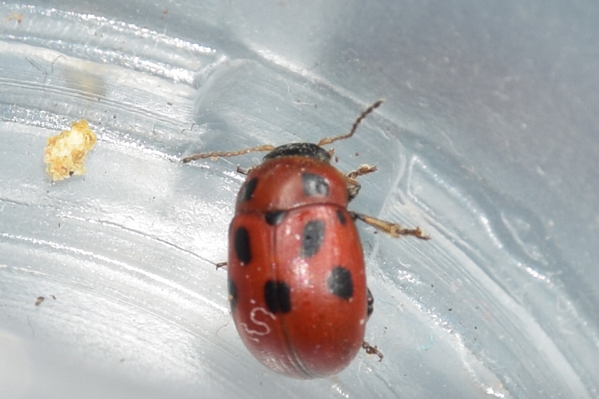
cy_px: 200
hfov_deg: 9.8
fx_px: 3494
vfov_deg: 6.5
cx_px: 300
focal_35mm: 210
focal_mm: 140
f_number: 13
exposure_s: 1/160
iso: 100
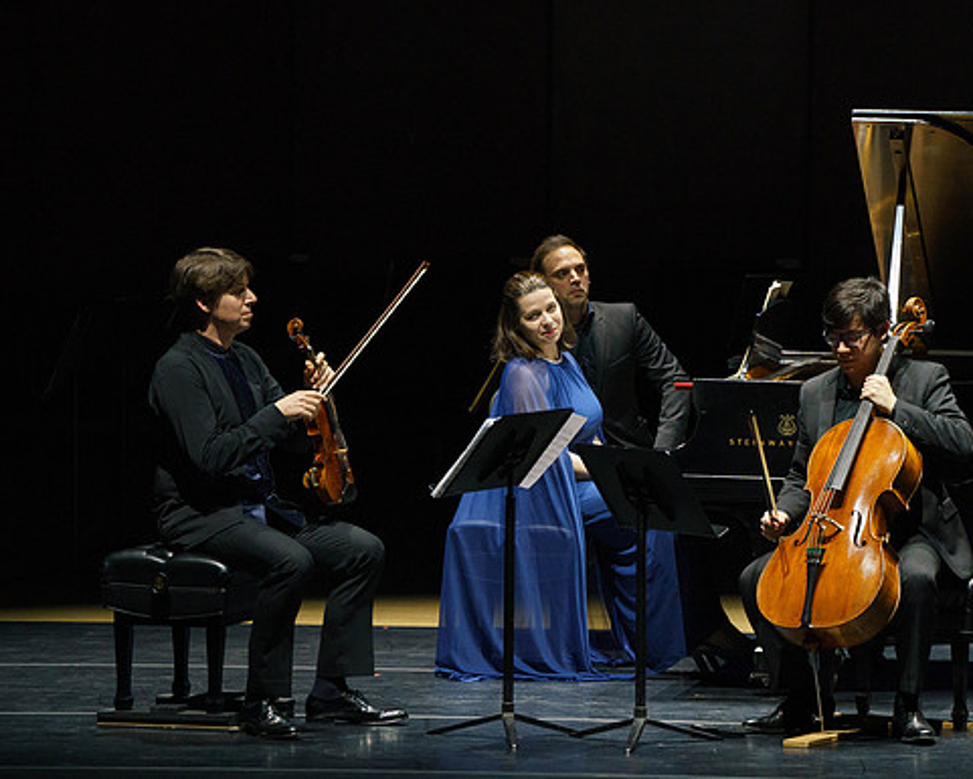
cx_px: 510
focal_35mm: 337
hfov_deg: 5.7
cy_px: 343
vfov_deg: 4.6
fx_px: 9707
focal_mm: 256
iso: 4000
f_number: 6.3
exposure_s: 1/250
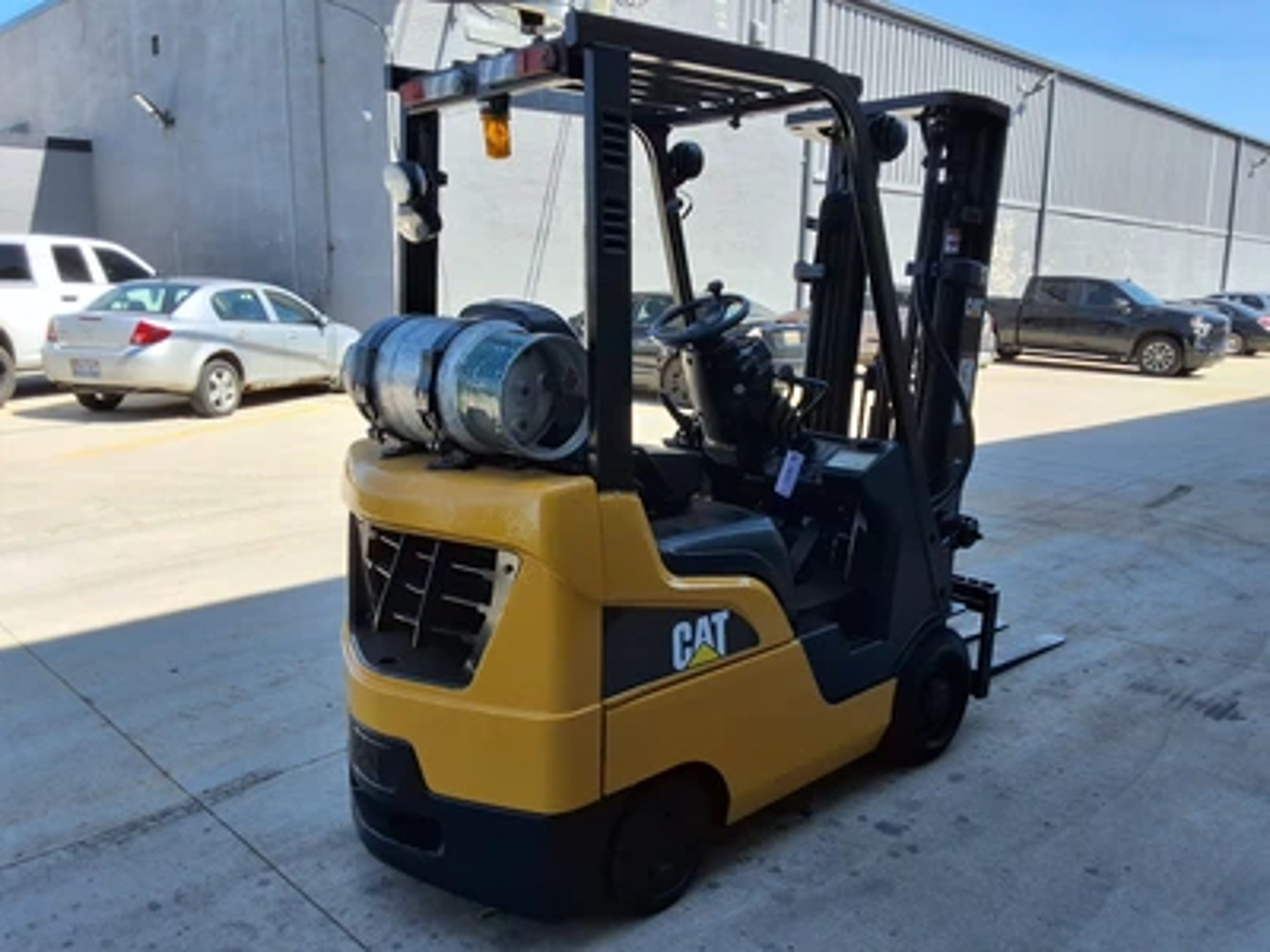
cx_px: 635
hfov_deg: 63.4
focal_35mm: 28
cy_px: 476
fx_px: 1027
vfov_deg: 49.7
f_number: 1.9
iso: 32
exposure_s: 1/1203
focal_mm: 2.91
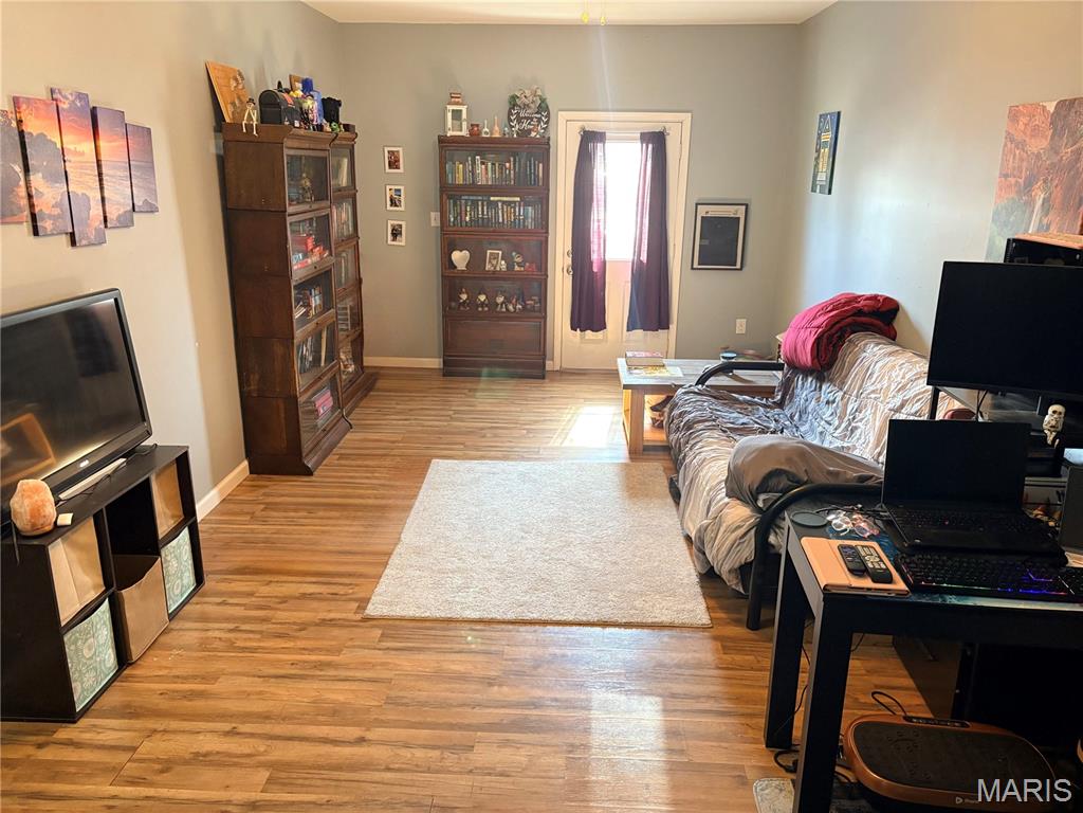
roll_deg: -0.9
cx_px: 542
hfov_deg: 67.3
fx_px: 813
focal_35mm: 26
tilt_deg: -17.9
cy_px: 406
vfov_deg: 53.1
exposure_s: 1/60
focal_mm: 5.96
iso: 400
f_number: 1.6
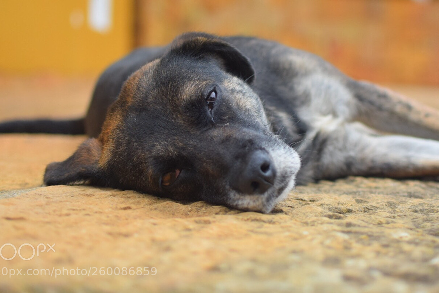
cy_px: 103
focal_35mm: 71
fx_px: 862
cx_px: 259
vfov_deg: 19.2
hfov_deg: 28.5
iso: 400
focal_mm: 35
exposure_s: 1/4000
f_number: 2
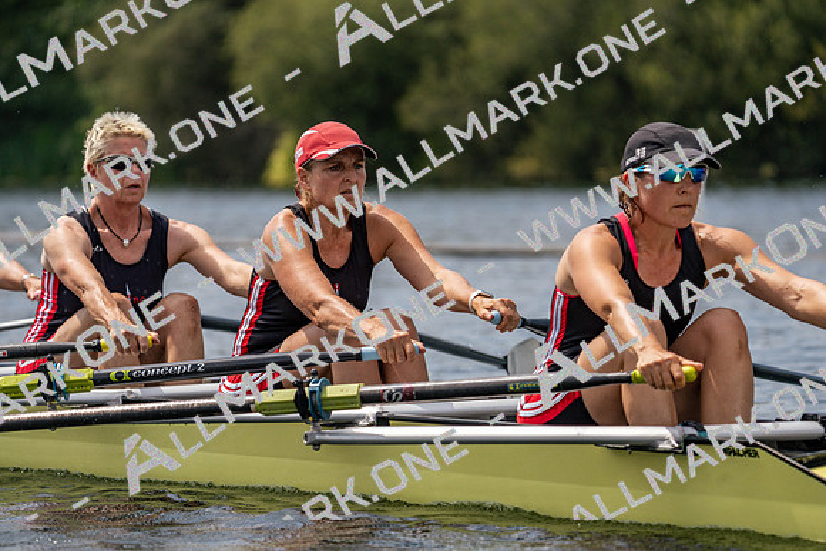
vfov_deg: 5.0
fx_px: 6357
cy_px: 276
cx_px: 413
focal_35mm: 277
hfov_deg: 7.4
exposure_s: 1/1600
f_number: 5.6
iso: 200
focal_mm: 277
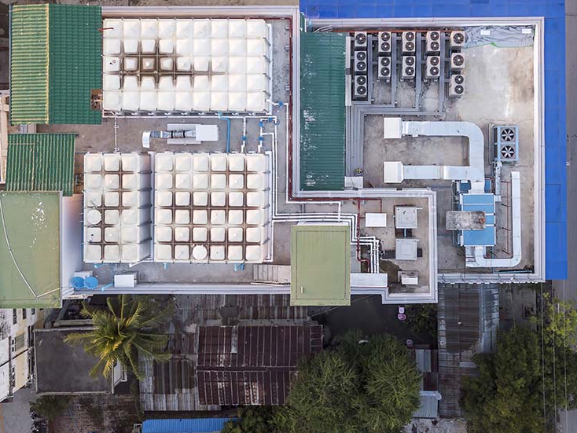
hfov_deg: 53.7
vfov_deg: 41.5
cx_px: 332
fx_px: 567
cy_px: 158
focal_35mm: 34
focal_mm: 4.73
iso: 100
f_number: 2.2
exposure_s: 1/160
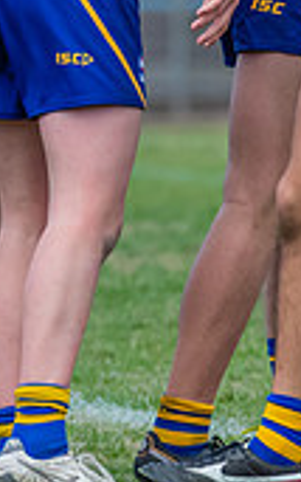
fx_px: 27566
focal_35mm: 2102
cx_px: -3
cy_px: -197
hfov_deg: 0.6
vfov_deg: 1.0
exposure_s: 1/1600
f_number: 6
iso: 1250
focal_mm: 420
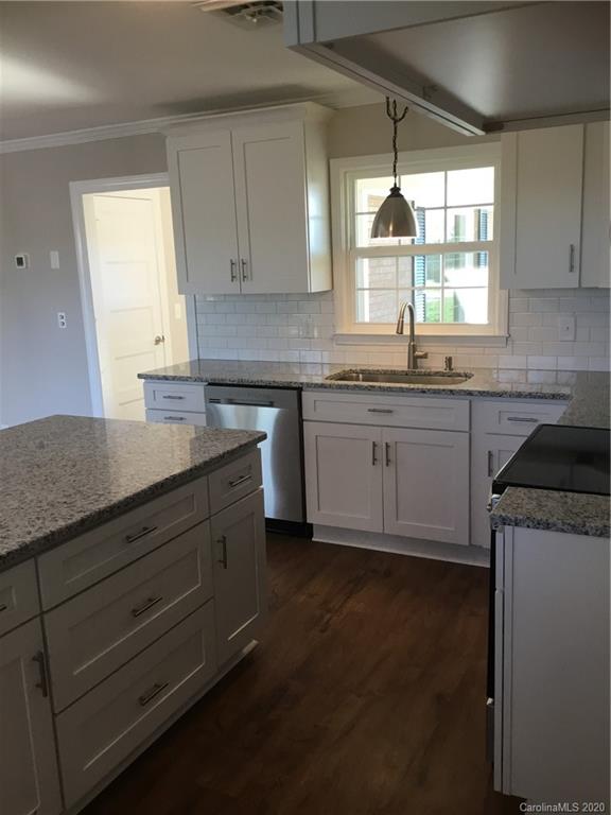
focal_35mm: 31
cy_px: 408
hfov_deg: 45.4
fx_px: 730
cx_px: 306
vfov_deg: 58.4
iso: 32
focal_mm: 3.3
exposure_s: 1/33
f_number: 2.4
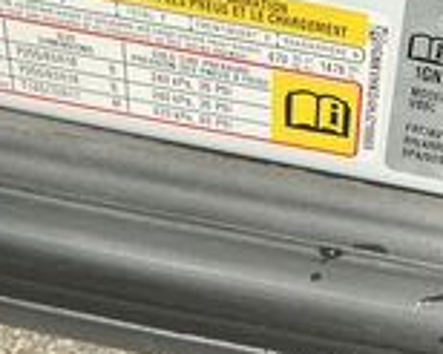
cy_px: 112
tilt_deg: -30.3
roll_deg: -14.9
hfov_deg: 24.2
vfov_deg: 21.4
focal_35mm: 71
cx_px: 541
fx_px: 930
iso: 25
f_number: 1.8
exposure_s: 1/2141
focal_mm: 3
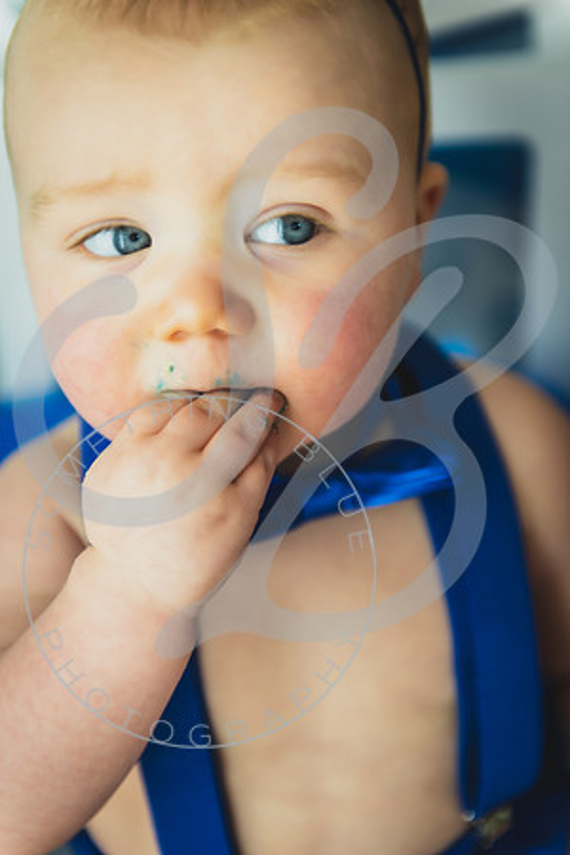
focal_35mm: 70
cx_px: 285
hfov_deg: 19.5
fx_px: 1662
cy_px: 428
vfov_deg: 28.8
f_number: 2.8
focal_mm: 70
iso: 200
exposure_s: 1/125
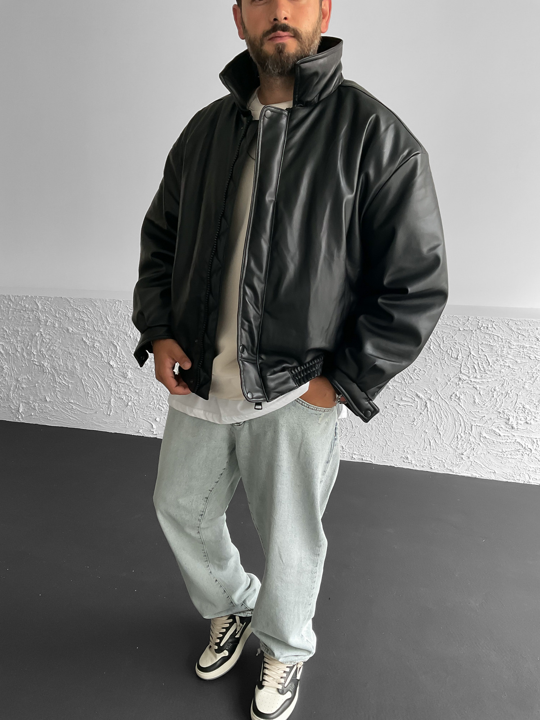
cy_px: 360
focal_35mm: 29
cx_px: 270
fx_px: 603
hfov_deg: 48.2
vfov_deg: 61.7
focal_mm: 3
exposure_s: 1/120
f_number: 1.8
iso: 25
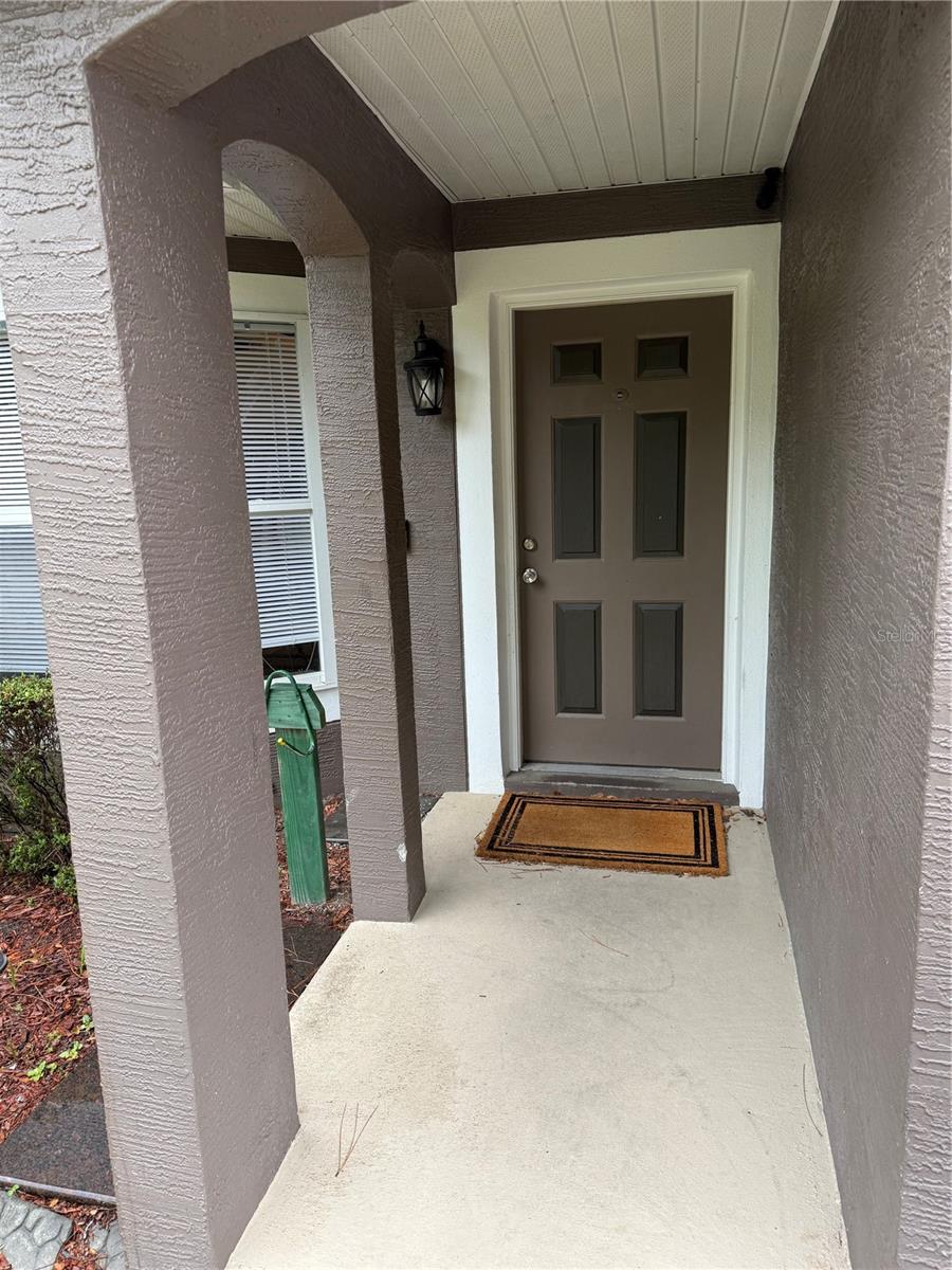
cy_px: 635
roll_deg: +1.2
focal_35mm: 24
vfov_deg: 71.6
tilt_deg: -10.4
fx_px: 880
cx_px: 476
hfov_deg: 56.8
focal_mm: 6.76
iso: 100
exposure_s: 1/121
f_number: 1.78
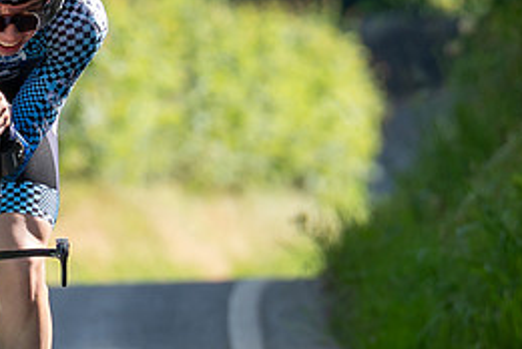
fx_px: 15576
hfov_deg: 1.9
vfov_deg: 1.3
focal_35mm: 1073
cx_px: -38
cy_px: 358
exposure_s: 1/1000
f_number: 3.5
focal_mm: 200
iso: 320
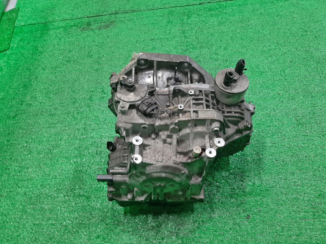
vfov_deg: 45.4
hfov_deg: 58.3
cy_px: 135
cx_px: 170
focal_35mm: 31
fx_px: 292
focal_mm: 3.93
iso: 124
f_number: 1.7
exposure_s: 1/50
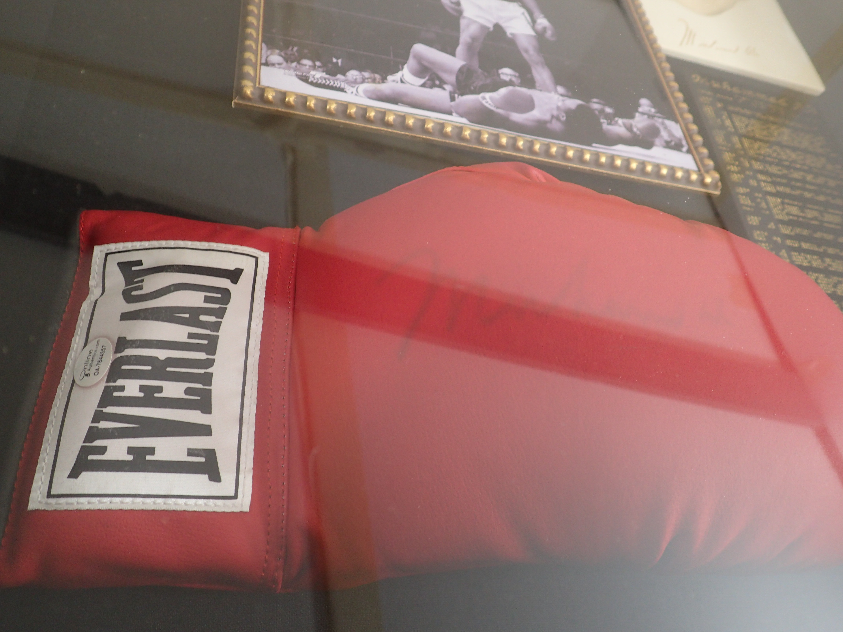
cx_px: 422
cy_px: 316
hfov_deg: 63.4
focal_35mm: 28
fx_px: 682
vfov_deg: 49.7
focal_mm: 5.14
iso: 200
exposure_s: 1/50
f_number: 2.2
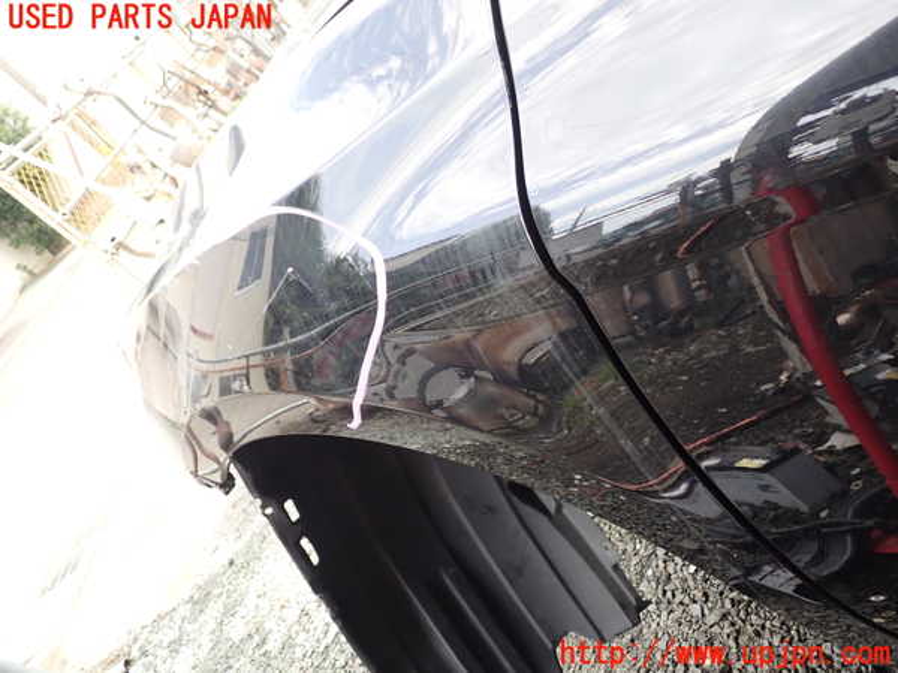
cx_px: 449
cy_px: 336
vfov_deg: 46.8
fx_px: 778
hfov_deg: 60.0
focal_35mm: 30
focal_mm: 5.4
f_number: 2.3
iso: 100
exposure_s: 1/100
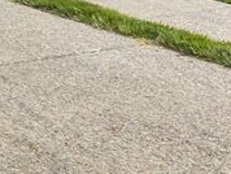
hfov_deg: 11.3
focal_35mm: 132
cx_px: -385
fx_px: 882
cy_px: -317
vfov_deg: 9.3
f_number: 1.4
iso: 64
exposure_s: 1/7100
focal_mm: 6.5
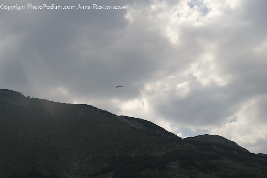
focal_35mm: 75
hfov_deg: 27.0
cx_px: 134
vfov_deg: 18.2
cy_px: 89
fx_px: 556
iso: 200
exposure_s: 1/1250
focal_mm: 75
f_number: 8
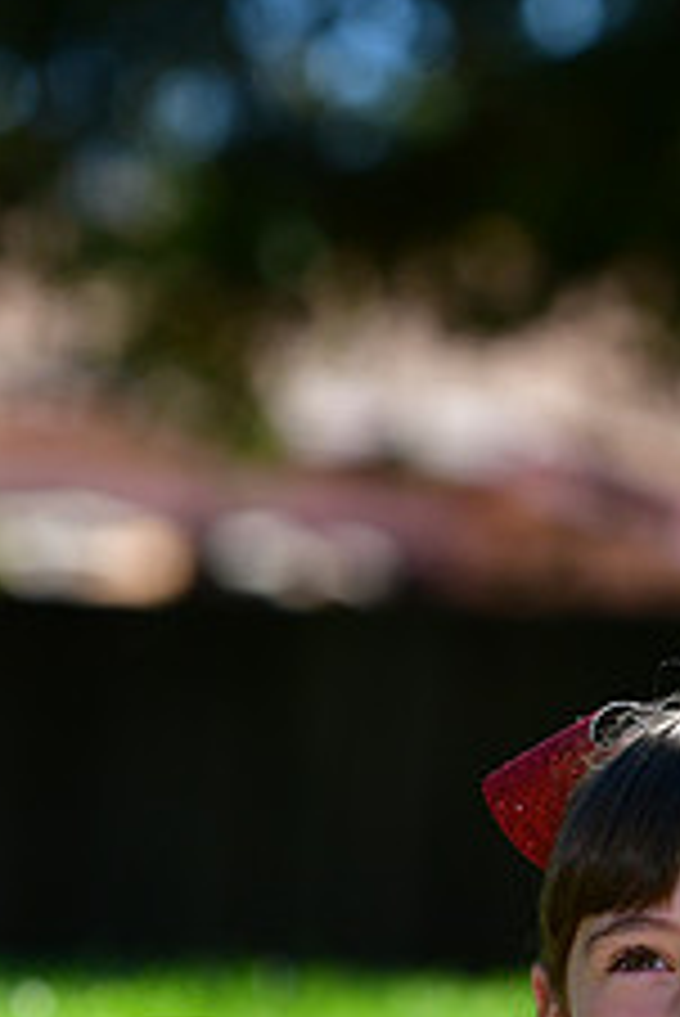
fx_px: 16322
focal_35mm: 577
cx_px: 691
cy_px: 1143
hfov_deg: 2.4
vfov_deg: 3.6
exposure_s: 1/1600
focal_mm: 150
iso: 400
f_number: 4.5
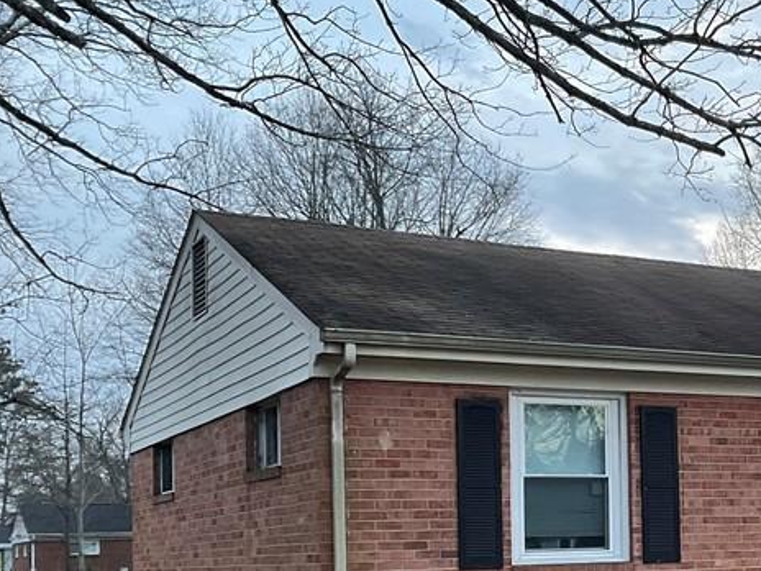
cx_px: 781
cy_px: 492
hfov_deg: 28.2
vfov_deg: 22.5
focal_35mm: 64
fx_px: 1407
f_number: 1.8
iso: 40
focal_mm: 3
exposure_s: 1/60
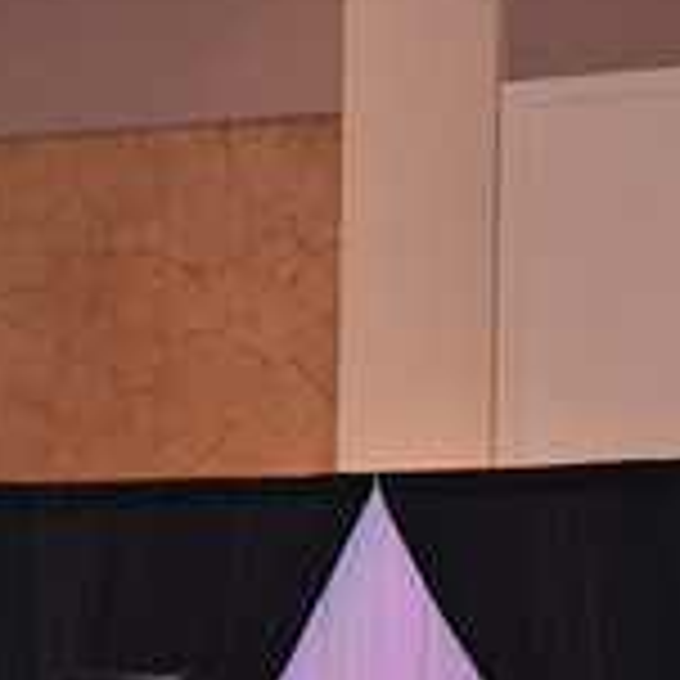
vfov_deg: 6.7
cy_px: 1130
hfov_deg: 6.9
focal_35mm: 255
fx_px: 5667
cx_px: 196
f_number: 4
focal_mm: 78
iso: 1250
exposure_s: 1/250
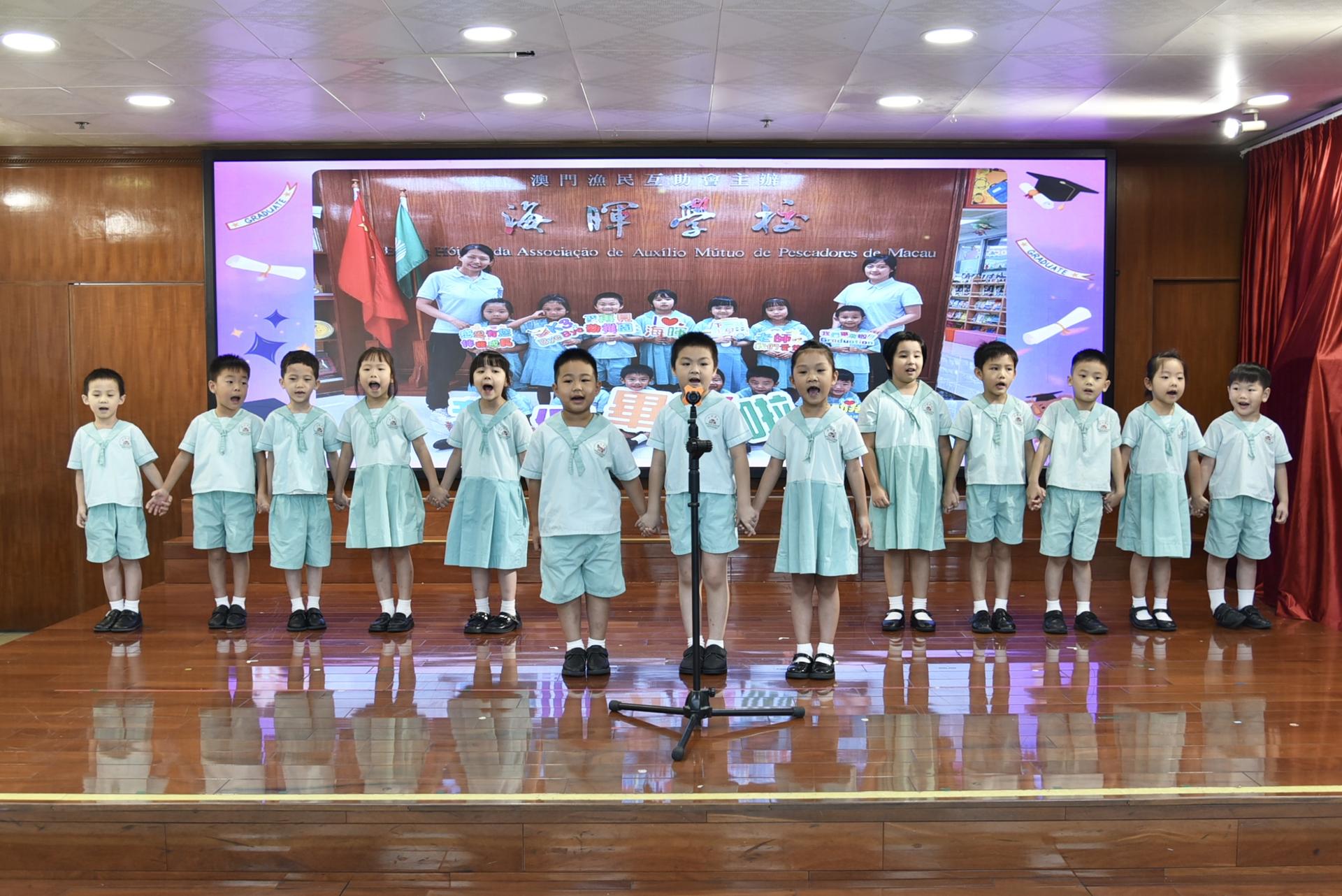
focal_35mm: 30
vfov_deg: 43.6
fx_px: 1119
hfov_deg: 61.9
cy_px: 448
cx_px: 671
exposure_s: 1/60
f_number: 4
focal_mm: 30
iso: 400
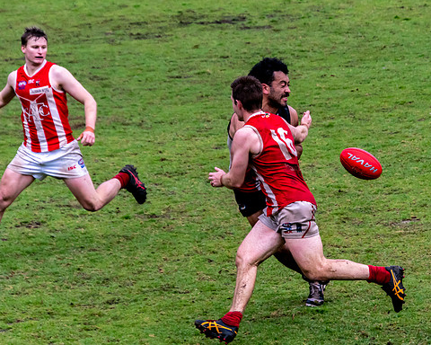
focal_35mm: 306
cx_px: 309
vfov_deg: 5.1
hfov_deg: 6.3
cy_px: 130
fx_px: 3903
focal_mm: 145
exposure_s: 1/1600
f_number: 6.3
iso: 800
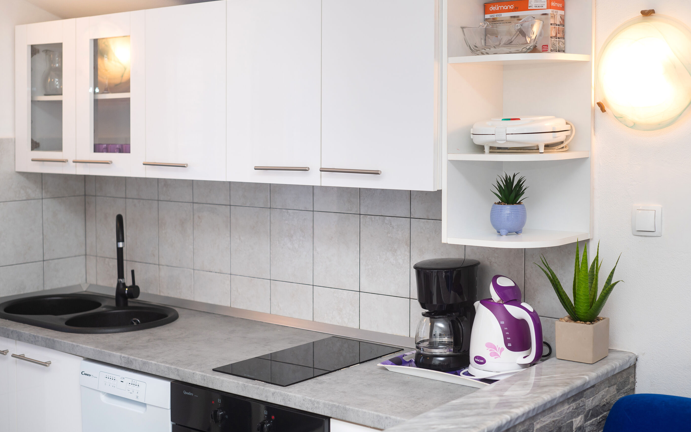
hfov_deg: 39.6
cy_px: 205
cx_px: 346
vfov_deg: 25.3
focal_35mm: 51
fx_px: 960
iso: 200
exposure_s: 1/200
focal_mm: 50
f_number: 3.2
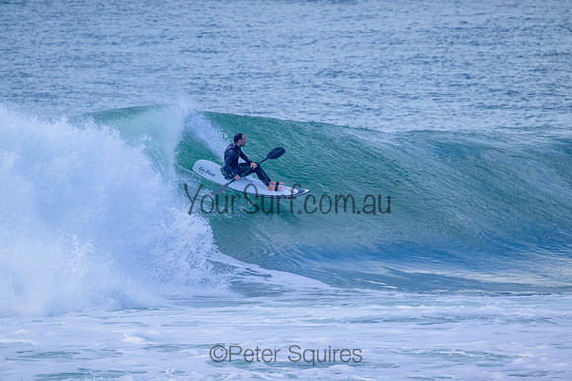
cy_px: 190
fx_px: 12713
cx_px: 286
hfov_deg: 2.6
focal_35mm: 800
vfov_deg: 1.7
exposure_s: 1/2000
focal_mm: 800
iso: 2200
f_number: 11
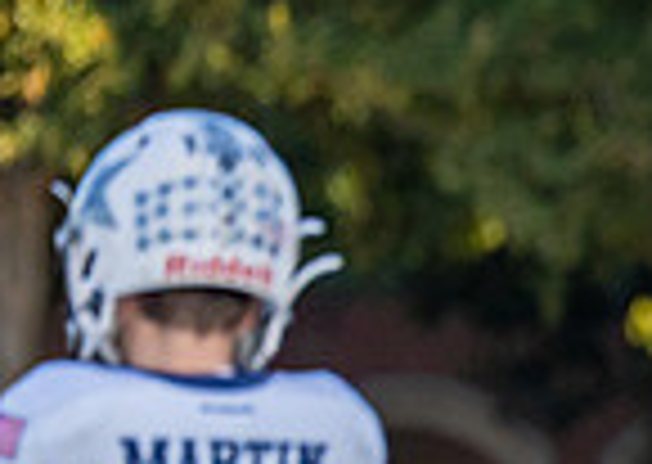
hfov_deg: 1.5
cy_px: 589
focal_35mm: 1304
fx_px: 24102
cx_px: 1409
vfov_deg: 1.1
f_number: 2.8
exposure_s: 1/2500
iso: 400
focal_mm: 200
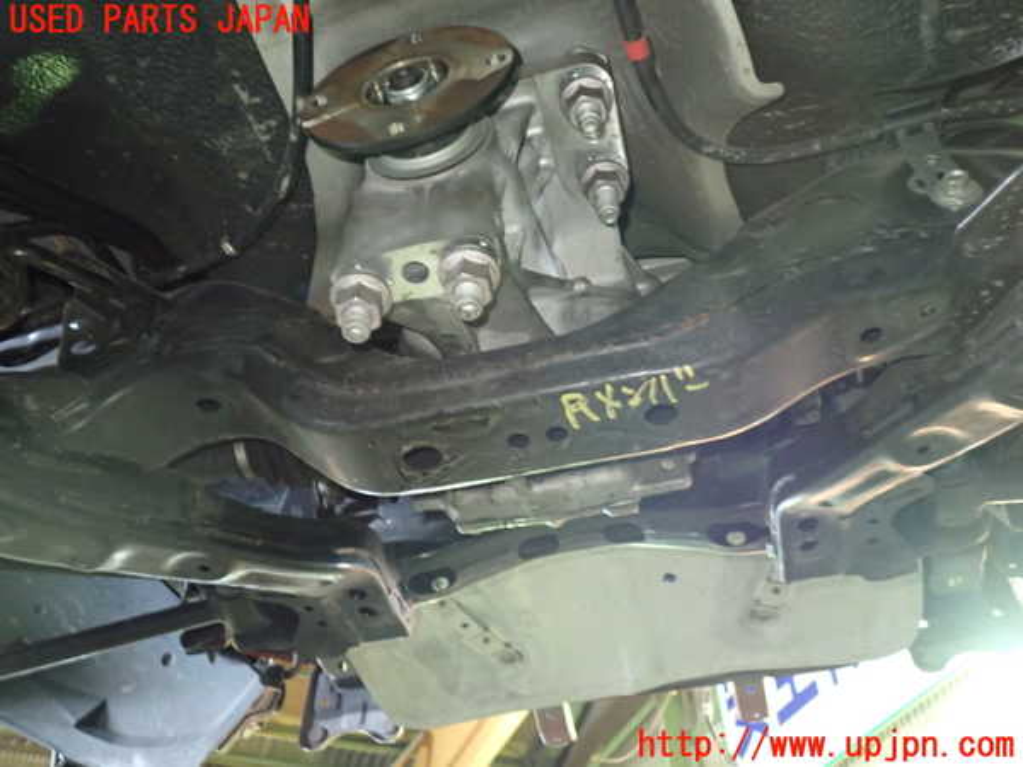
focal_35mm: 30
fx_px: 887
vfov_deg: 46.8
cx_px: 512
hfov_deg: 60.0
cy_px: 384
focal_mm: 5.4
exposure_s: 1/15
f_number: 2.3
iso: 800
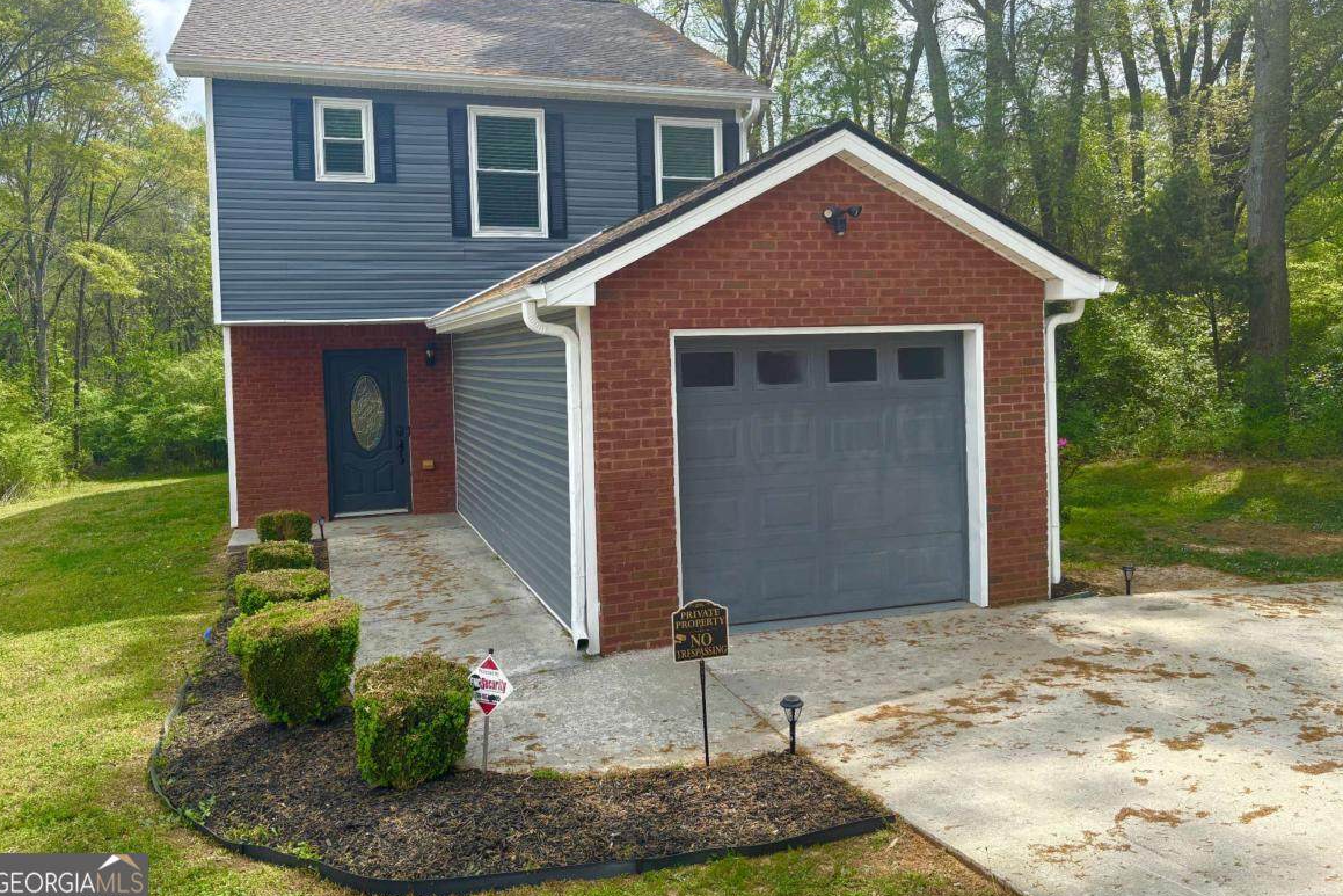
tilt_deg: +0.0
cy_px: 384
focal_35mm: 28
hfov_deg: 65.5
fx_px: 1045
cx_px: 686
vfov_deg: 46.3
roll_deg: +2.3
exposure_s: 1/2639
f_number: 1.6
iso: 64
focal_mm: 5.96
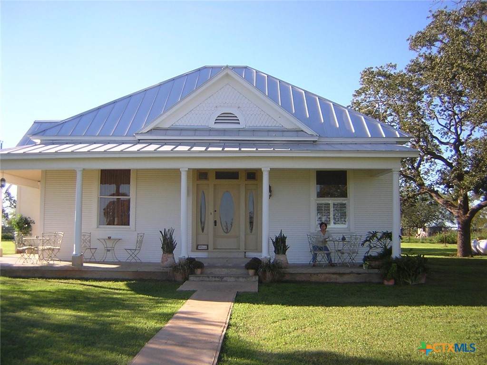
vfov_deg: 39.7
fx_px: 506
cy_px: 182
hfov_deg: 51.4
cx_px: 244
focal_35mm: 36
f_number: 2.6
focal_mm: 4.7
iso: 100
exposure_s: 1/484
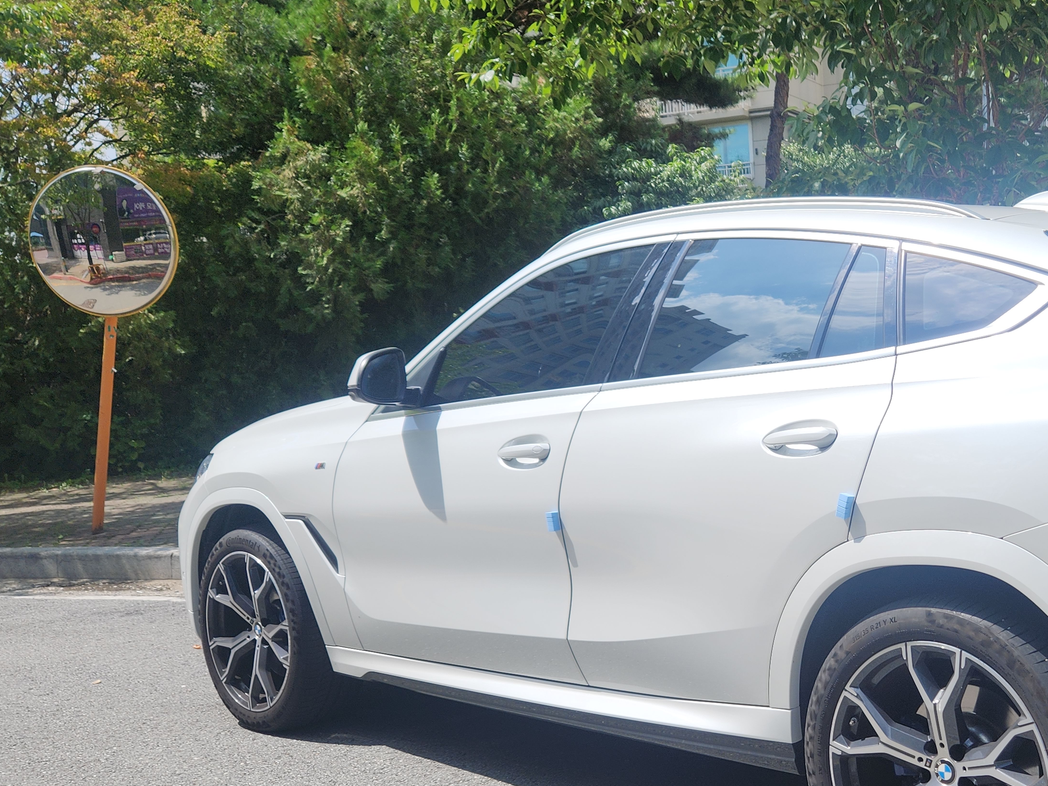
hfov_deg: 42.1
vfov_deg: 33.4
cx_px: 824
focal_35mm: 43
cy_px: 485
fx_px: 1302
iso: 20
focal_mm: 5.4
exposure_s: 1/2082
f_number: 1.8
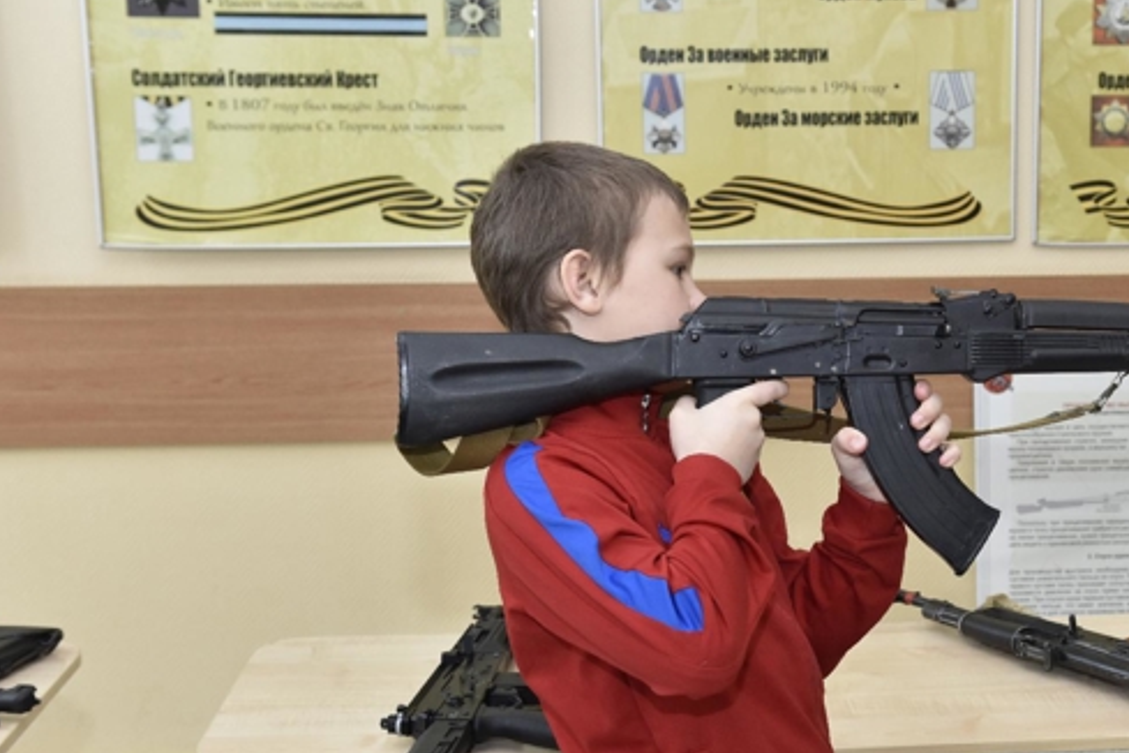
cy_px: 455
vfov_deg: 19.7
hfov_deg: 28.9
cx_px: 831
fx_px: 2164
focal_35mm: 69
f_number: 4.5
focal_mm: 30
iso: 800
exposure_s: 1/200
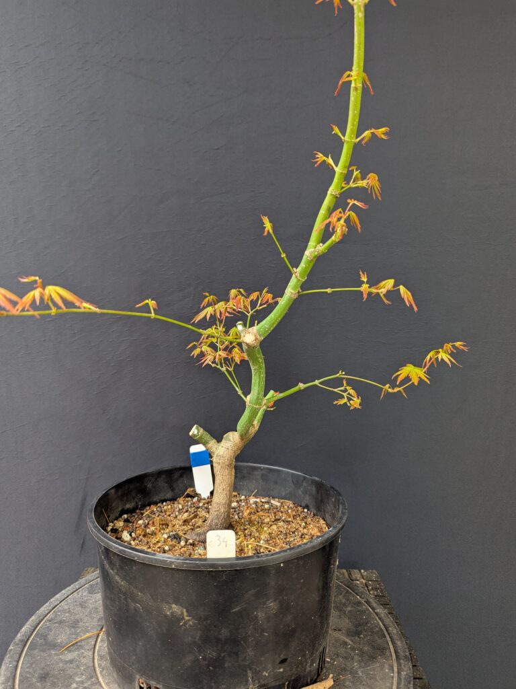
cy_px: 344
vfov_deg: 71.6
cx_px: 258
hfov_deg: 56.8
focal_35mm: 24
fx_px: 477
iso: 98
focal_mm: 6.81
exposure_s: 1/100
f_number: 1.85
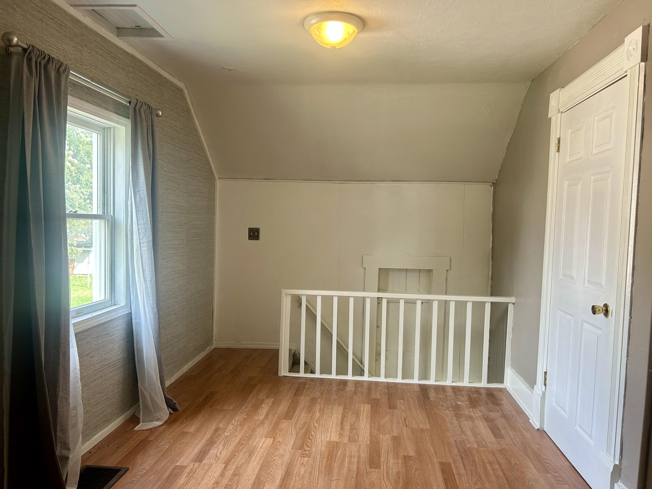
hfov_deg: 67.3
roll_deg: -1.6
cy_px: 244
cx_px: 326
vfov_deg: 53.1
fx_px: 490
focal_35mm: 26
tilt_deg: -4.1
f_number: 1.5
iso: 100
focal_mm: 5.7
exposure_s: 1/120
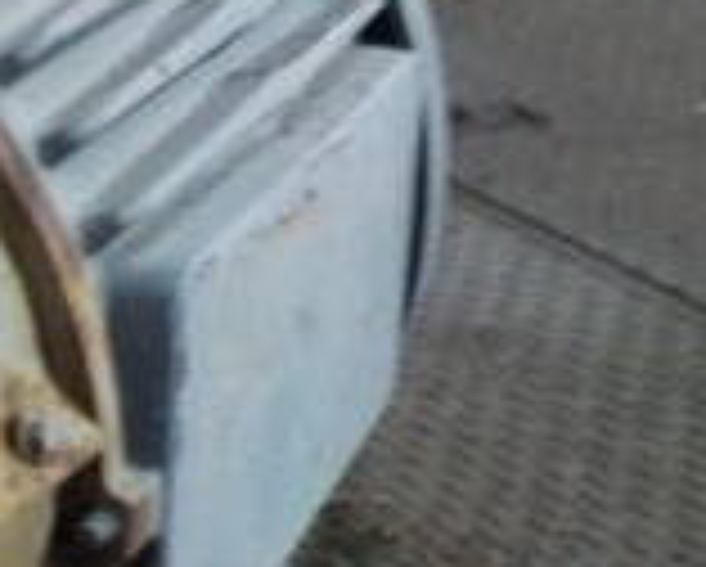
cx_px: -364
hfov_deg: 14.9
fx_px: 2490
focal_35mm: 119
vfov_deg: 12.8
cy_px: 621
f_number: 3.3
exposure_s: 1/13
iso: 800
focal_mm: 4.1
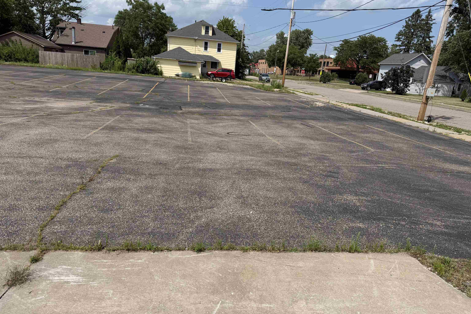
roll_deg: -4.3
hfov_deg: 71.5
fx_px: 327
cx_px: 236
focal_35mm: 25
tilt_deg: -15.4
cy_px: 164
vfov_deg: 51.3
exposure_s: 1/8130
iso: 80
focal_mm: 6.76
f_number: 1.78
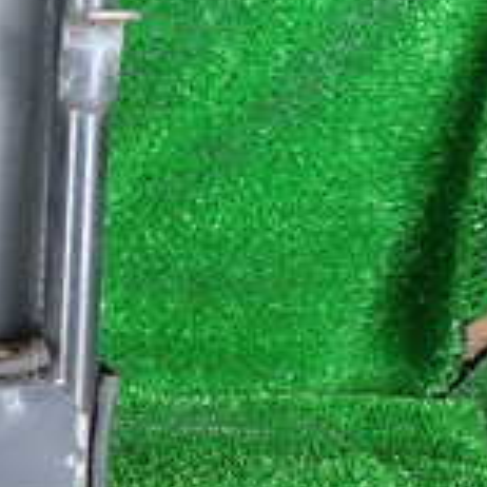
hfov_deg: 16.7
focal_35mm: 86
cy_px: 231
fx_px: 1369
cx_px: -398
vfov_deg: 20.2
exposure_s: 1/60
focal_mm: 4.5
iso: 125
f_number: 2
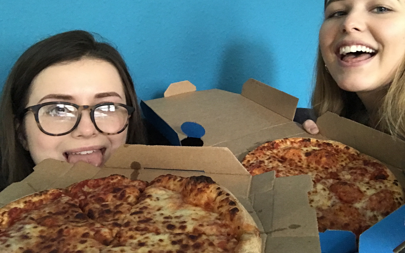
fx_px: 375
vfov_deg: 37.2
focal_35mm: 34
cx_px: 202
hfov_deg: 56.7
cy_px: 105
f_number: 2.2
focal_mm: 2.87
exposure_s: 1/17
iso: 320
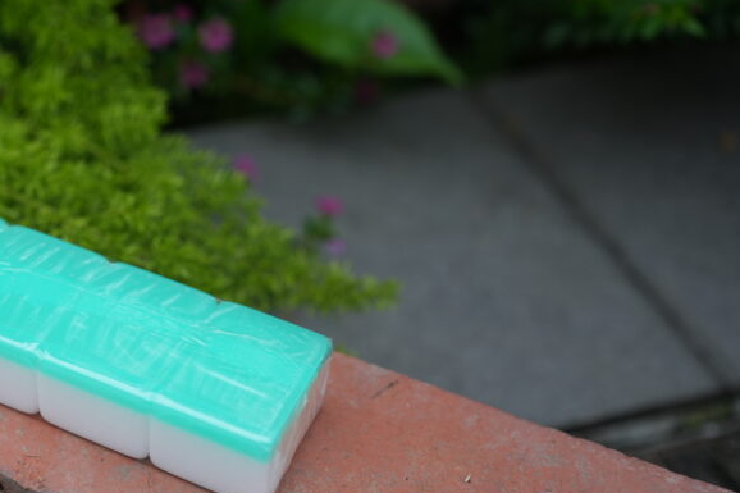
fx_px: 1274
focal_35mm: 62
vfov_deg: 21.8
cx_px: 101
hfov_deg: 31.2
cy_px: 313
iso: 250
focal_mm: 35
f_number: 4
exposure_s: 1/125
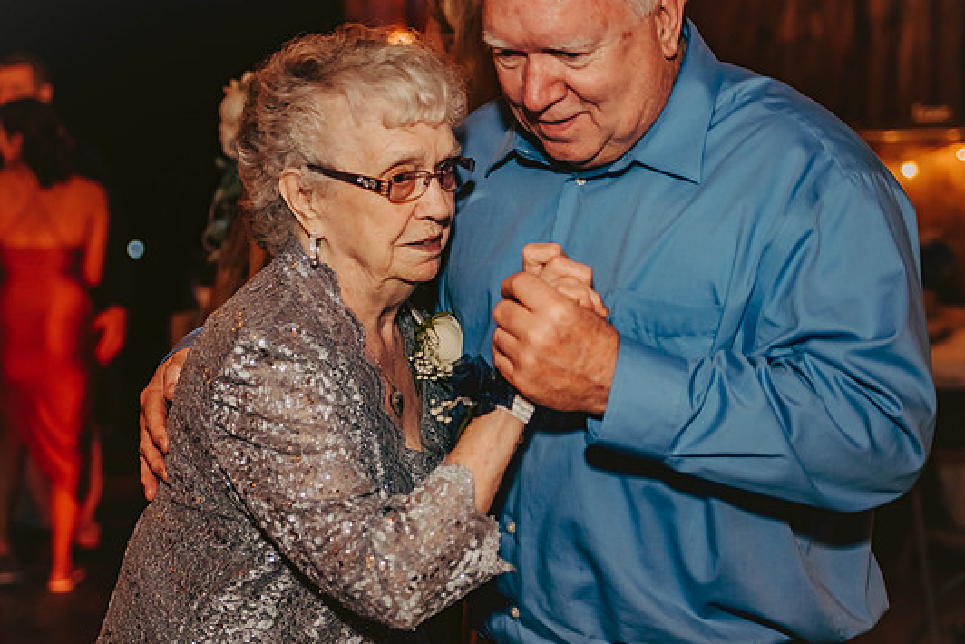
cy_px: 324
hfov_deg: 33.4
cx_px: 450
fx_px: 1609
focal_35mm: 60
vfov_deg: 22.6
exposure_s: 1/125
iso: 1250
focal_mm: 55
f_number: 2.8
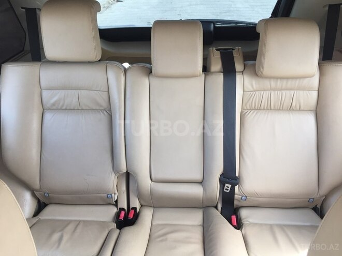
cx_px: 171
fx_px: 287
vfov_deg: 48.2
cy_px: 128
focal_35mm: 29
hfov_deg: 61.7
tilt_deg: -30.8
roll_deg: -1.4
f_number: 2.2
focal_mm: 4.15
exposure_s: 1/100
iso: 50
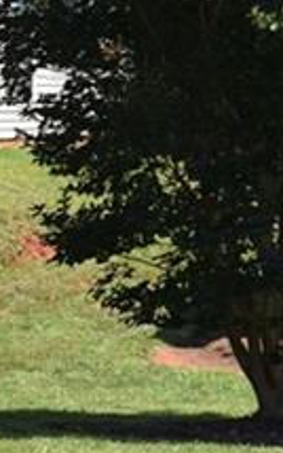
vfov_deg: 12.9
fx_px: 1984
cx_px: 993
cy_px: 78
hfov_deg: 6.9
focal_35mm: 161
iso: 100
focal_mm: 22
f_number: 7.1
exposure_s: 1/200
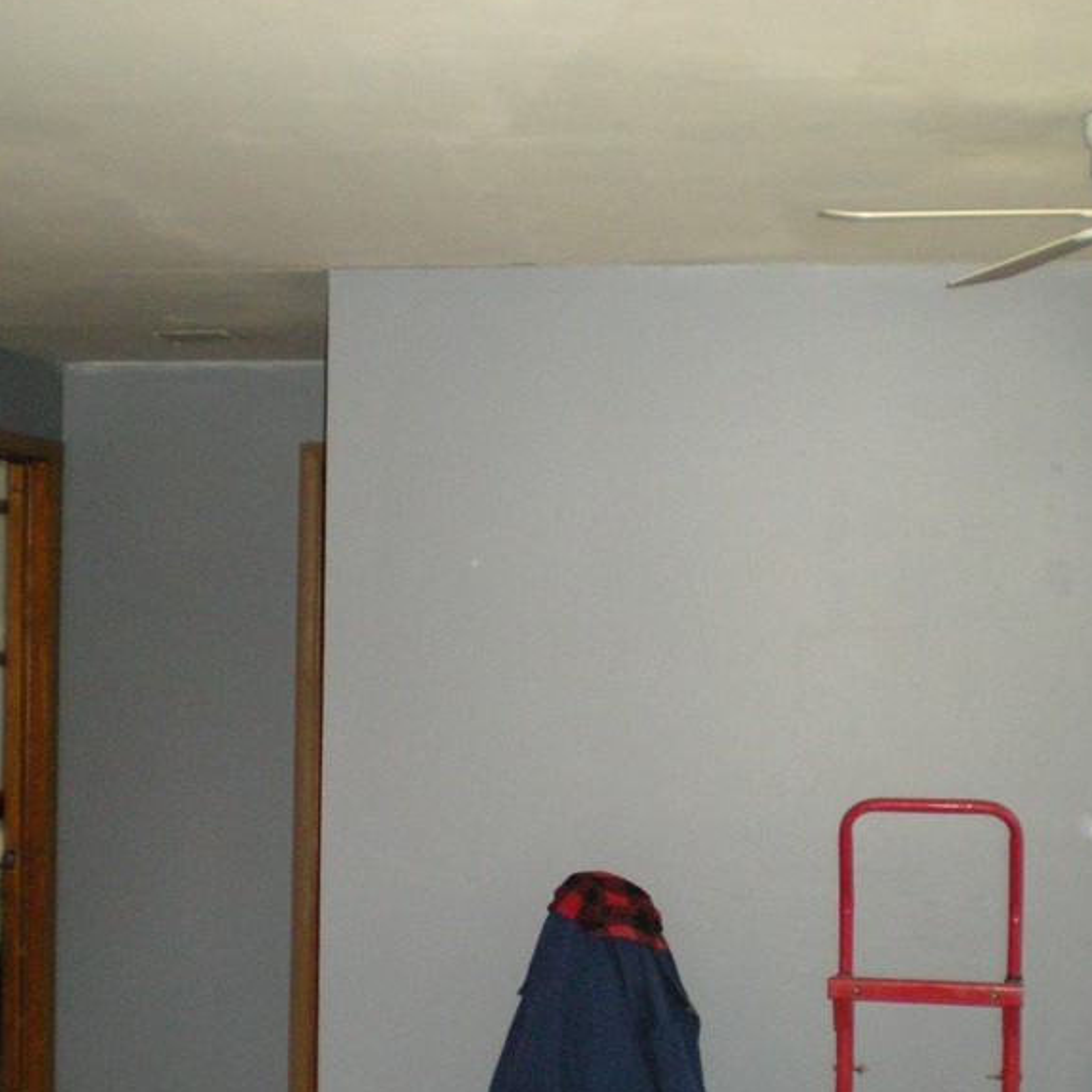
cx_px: 562
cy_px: 675
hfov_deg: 28.6
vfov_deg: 28.5
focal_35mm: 60
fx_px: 2141
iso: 345
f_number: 3.1
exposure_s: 1/60
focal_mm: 6.3
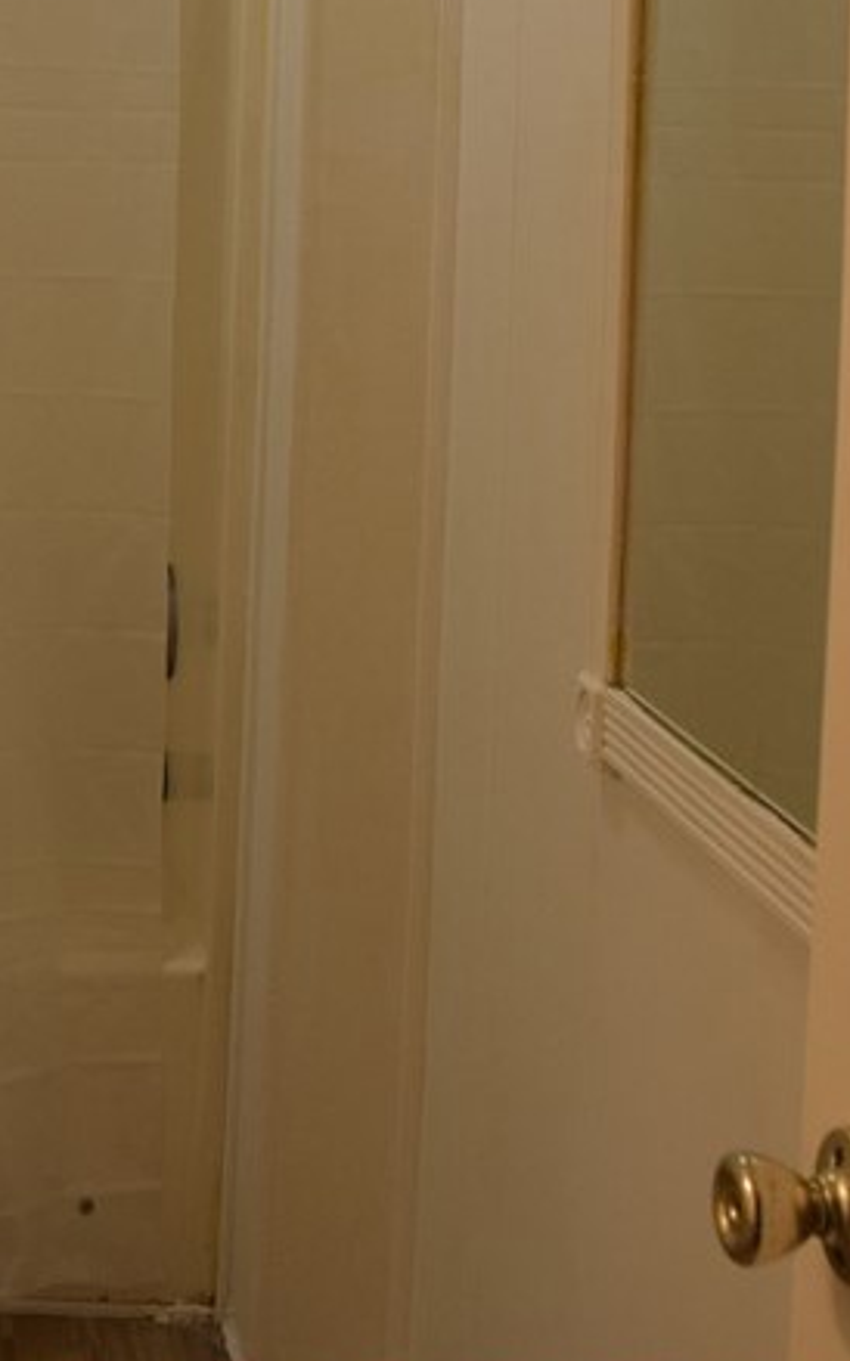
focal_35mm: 68
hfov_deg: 18.2
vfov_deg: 28.8
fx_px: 2523
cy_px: 93
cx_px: -155
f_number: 5.6
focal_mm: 18
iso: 400
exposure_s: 1/125
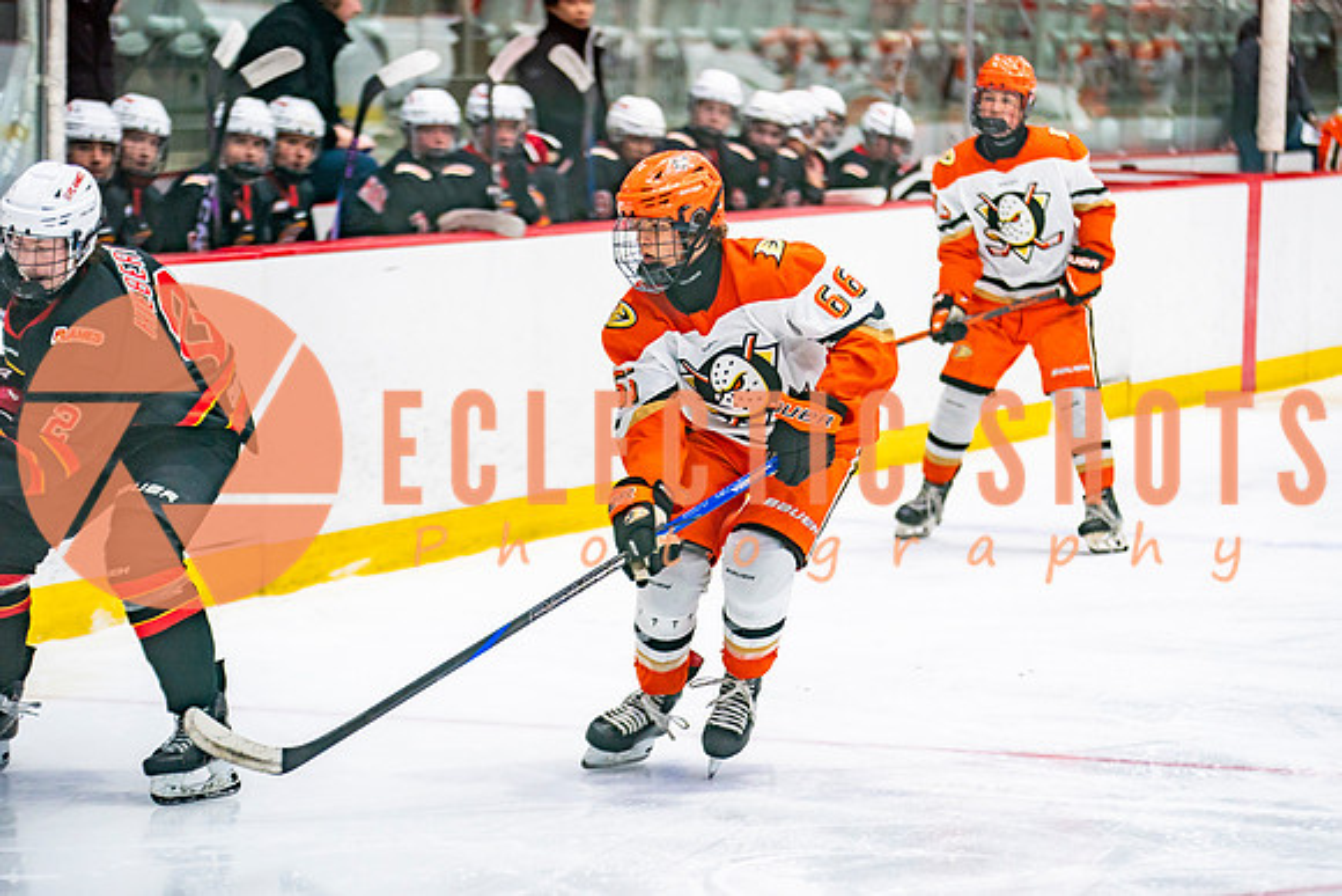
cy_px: 460
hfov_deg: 12.6
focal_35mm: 163
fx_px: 6073
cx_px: 837
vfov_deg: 8.4
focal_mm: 130
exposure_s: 1/640
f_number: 2.8
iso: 800
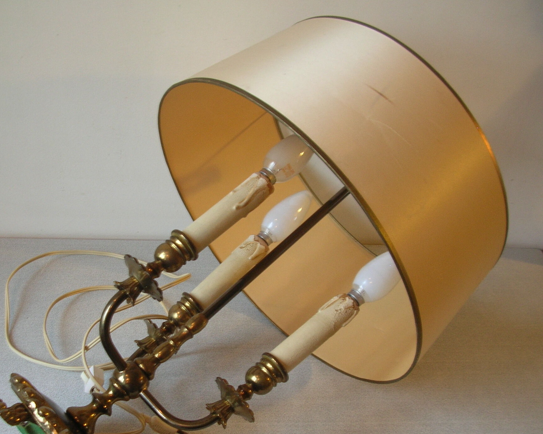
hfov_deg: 40.8
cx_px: 200
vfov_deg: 33.3
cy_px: 261
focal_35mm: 45
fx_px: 723
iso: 60
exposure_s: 1/5.8
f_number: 2.8
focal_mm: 5.8
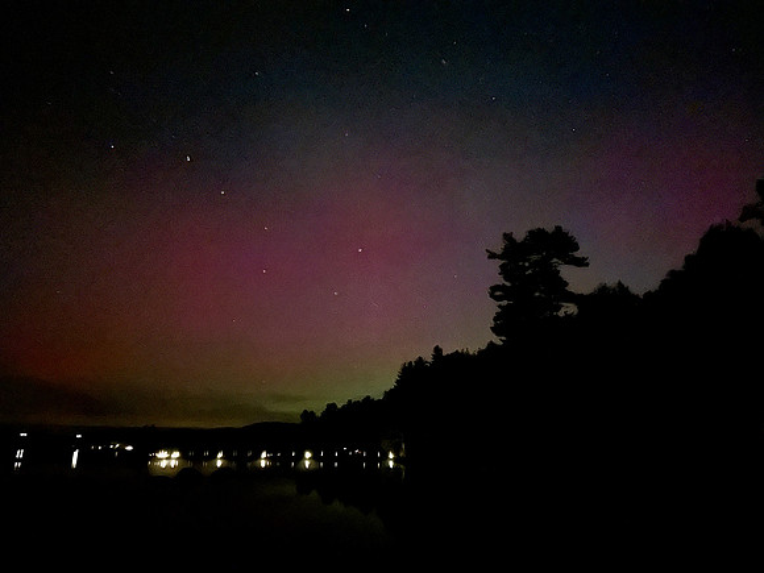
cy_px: 286
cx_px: 382
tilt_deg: +16.8
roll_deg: -0.3
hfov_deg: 71.6
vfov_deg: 56.8
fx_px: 530
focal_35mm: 24
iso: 12500
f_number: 1.78
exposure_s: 1
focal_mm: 6.86
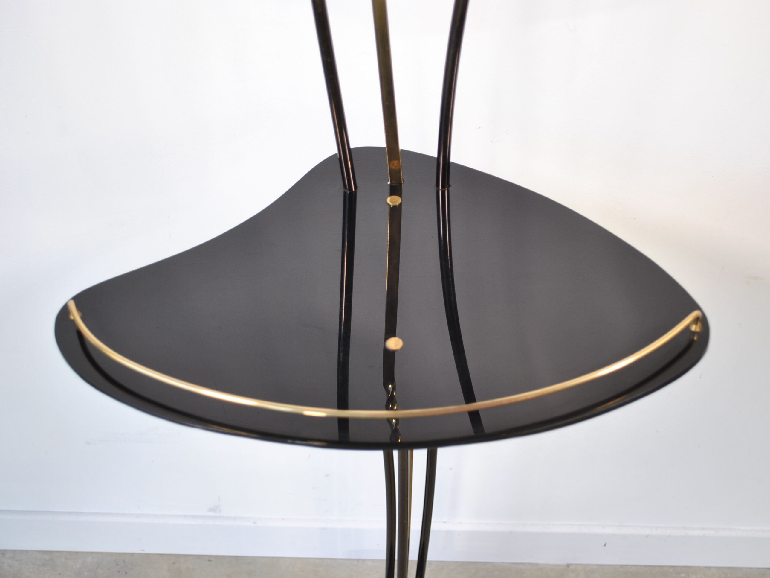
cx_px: 393
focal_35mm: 52
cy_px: 290
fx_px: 1157
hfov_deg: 36.8
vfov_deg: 28.0
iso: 200
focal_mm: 32
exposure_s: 1/40
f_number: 4.8
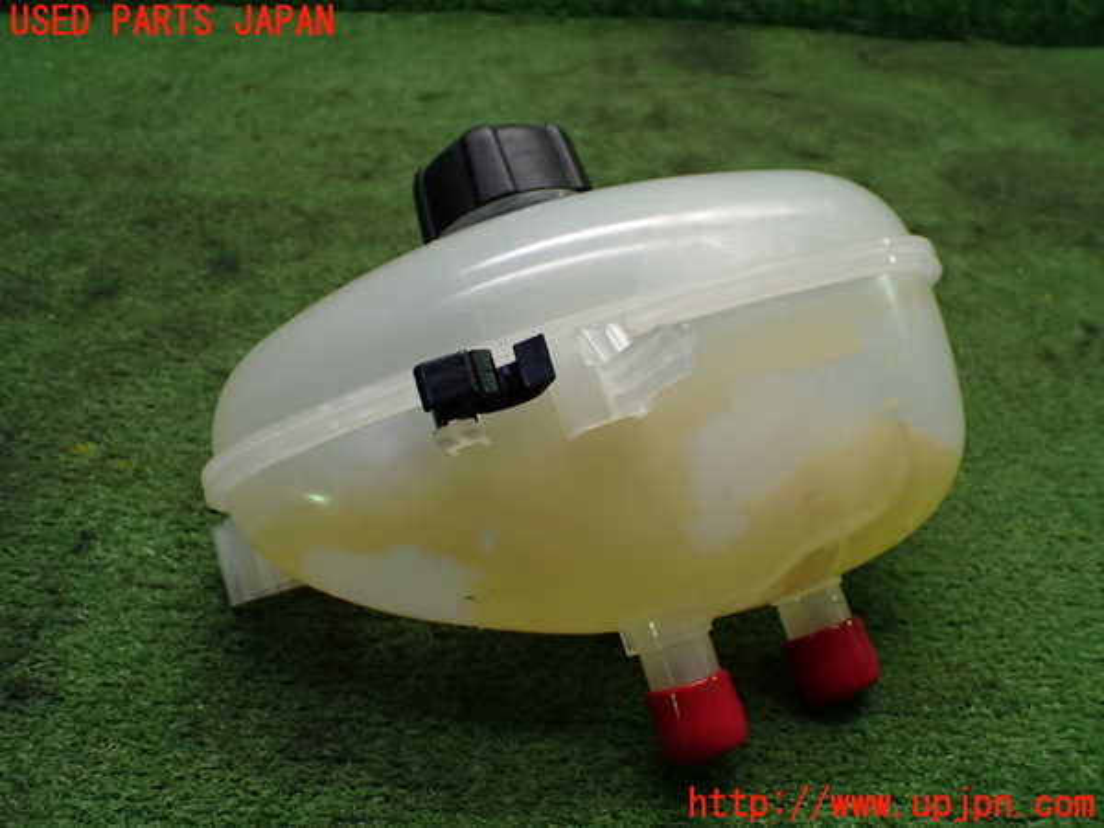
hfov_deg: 60.0
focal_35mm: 30
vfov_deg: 46.8
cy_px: 414
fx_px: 957
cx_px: 552
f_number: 2.3
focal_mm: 5.4
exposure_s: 1/125
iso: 400
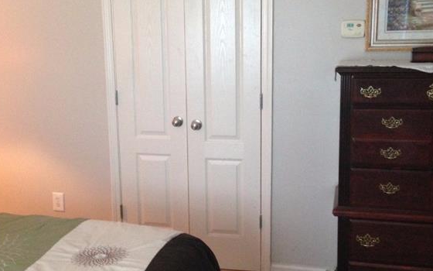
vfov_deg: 25.8
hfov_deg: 40.3
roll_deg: +0.6
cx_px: 202
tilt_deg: -10.4
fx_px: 590
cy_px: 132
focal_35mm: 50
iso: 400
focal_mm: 4.12
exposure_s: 1/20
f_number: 2.4
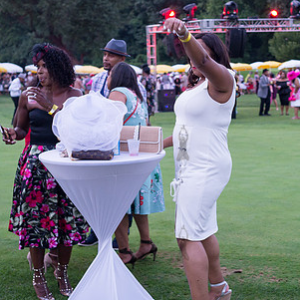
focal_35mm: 64
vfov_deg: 26.9
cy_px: 128
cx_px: 216
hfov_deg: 26.6
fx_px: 628
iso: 1250
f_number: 3.5
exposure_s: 1/160
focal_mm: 35
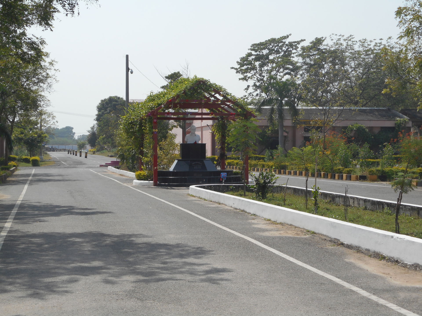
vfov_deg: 21.9
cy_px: 158
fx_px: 817
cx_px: 211
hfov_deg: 29.0
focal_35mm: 67
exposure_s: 1/500
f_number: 5.3
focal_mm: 12
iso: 80
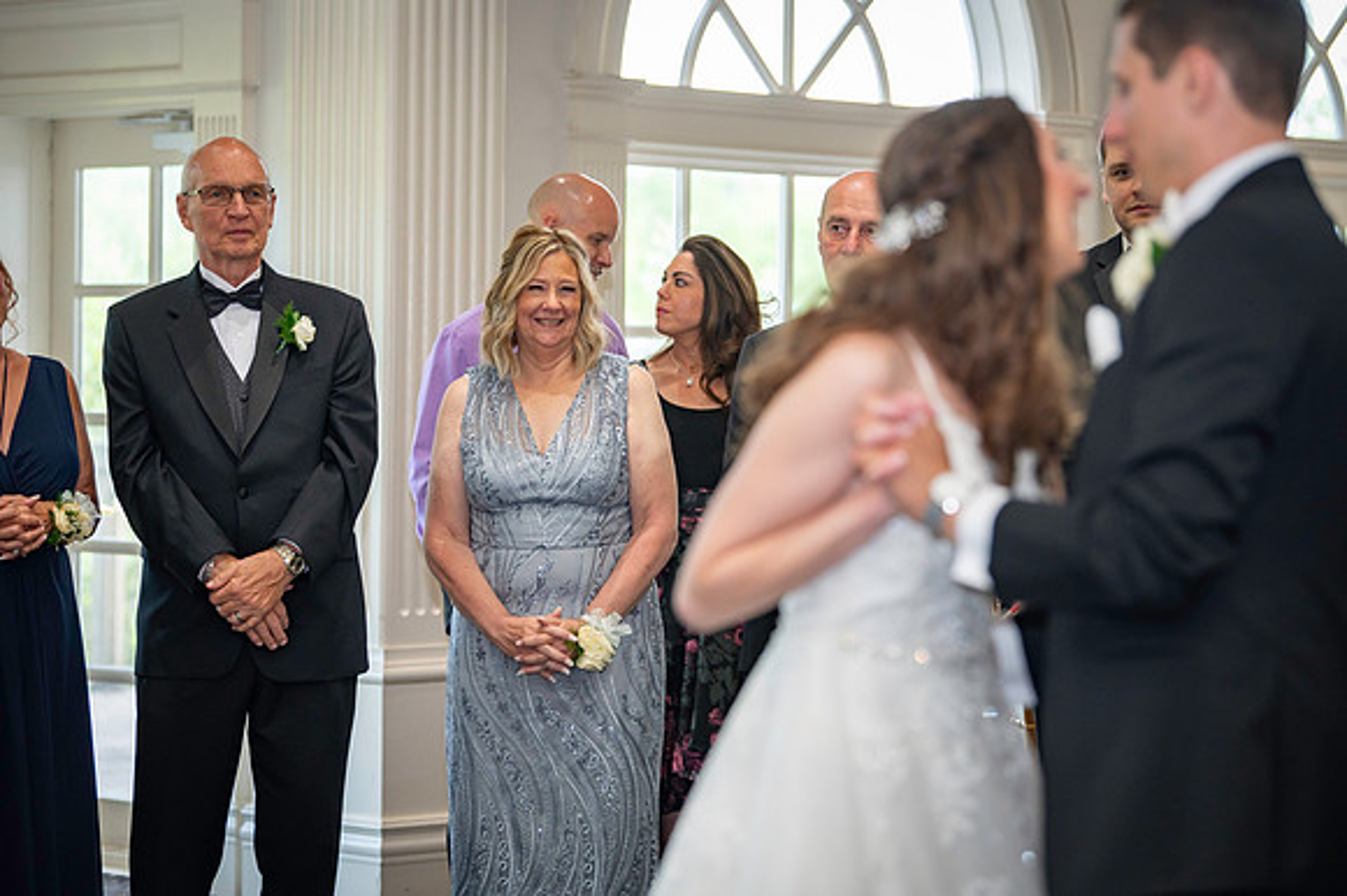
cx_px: 674
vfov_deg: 12.2
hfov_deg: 18.3
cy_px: 448
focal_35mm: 112
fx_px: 4188
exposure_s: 1/100
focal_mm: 112
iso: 1000
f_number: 3.5
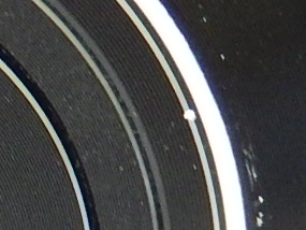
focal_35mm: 359
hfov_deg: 5.2
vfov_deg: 4.1
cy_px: 284
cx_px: -610
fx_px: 3175
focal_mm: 8.1
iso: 400
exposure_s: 1/15
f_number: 4.3
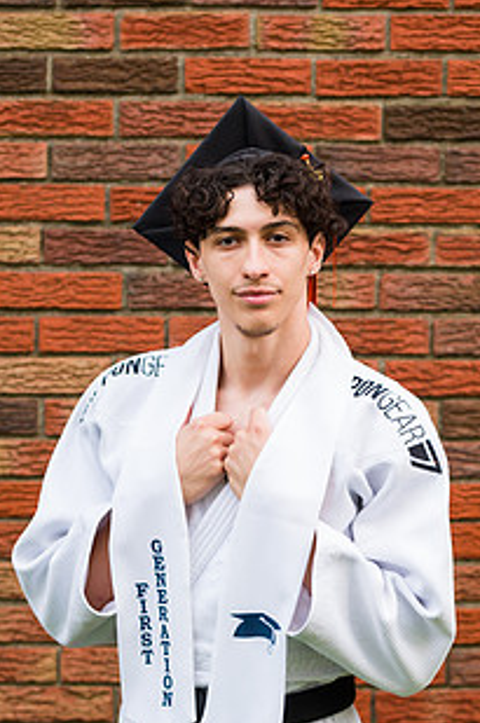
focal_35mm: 153
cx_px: 292
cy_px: 454
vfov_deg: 13.4
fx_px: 3070
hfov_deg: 8.9
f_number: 3.2
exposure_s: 1/640
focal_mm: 105
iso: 200
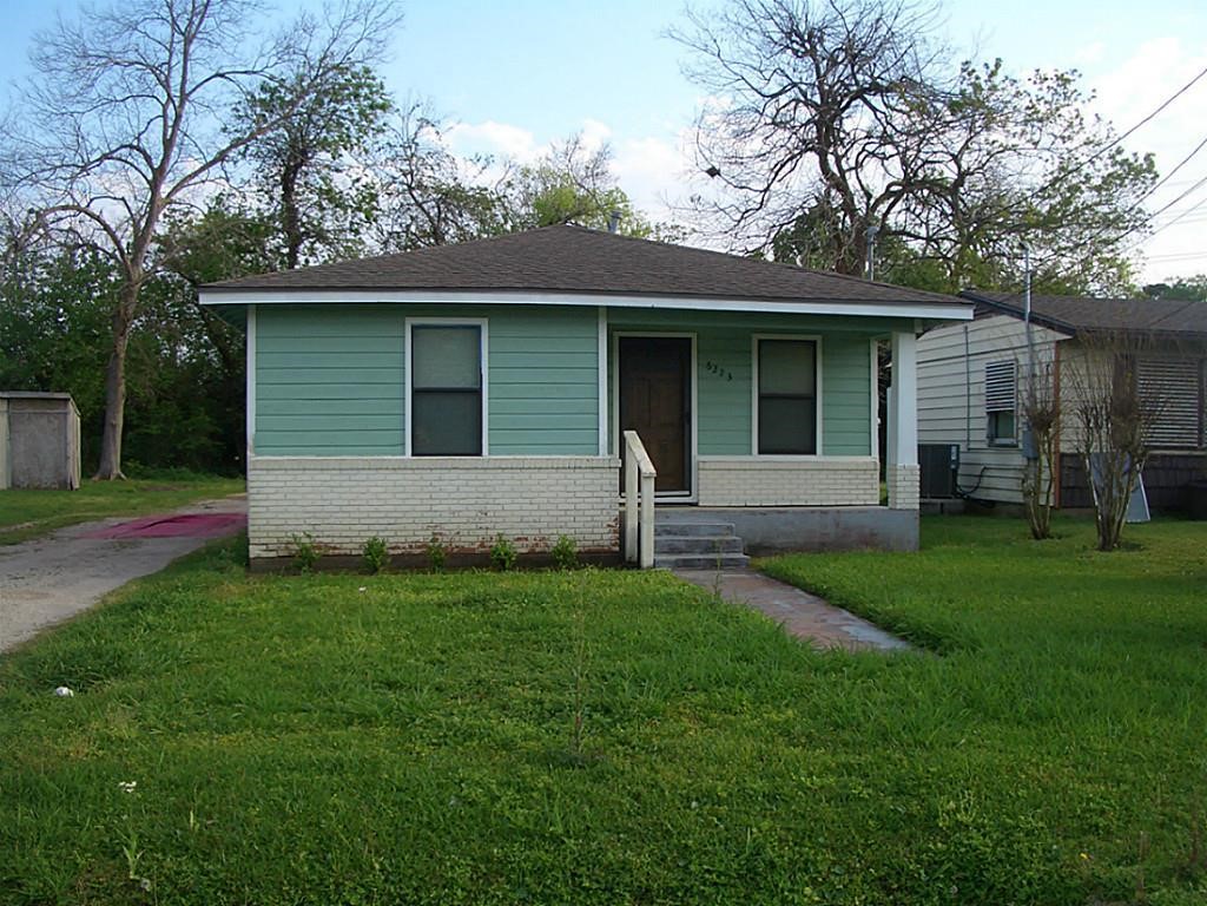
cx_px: 604
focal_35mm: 35
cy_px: 453
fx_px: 1220
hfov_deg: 52.6
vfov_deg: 40.7
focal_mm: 5.8
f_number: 4.3
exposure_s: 1/200
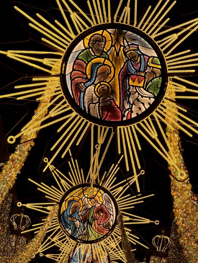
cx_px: 99
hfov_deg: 12.3
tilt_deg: +13.9
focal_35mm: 120
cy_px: 132
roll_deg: +0.1
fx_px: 915
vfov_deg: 16.4
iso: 64
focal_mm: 15.66
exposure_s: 1/100
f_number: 2.8
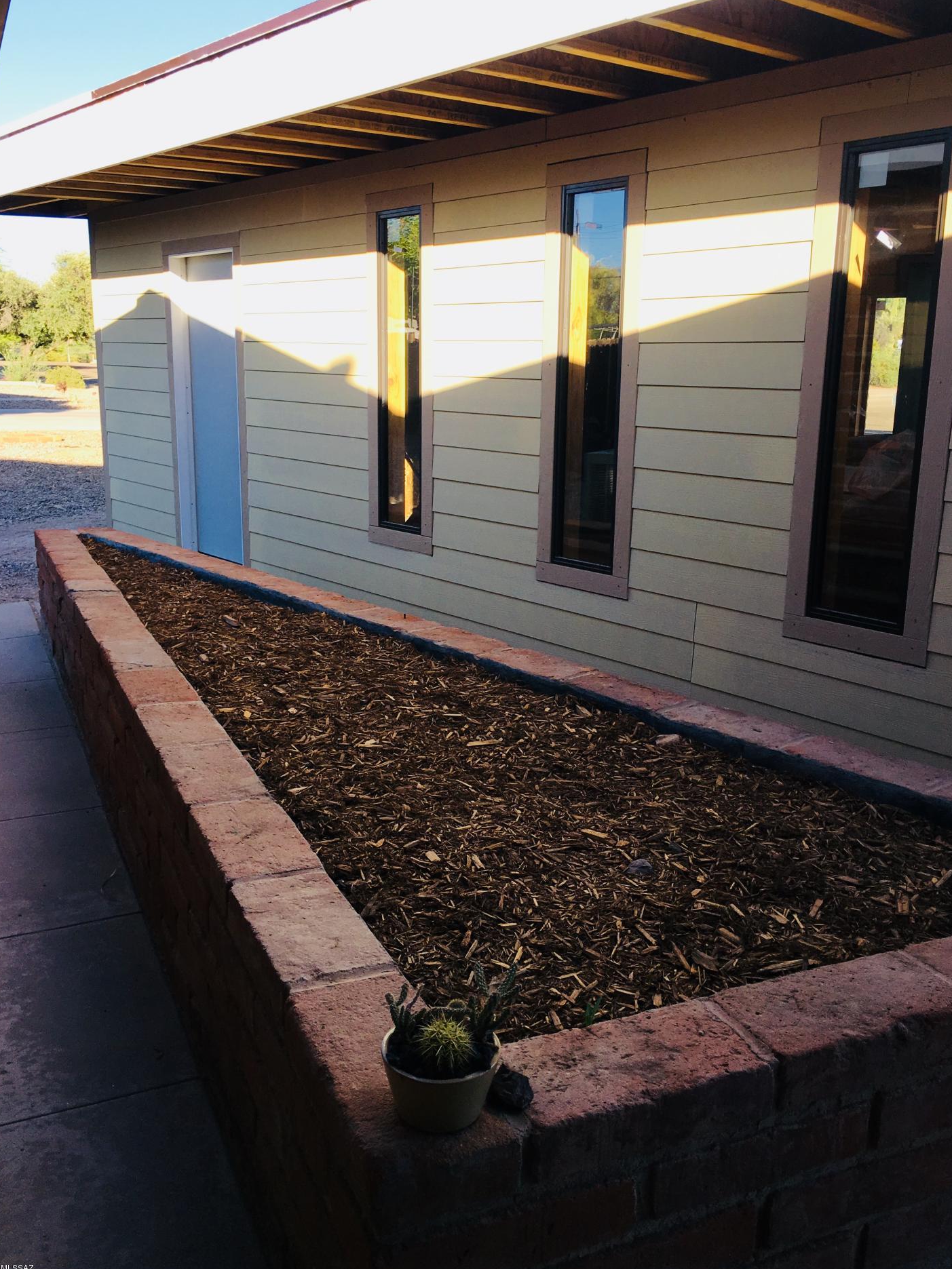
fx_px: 1137
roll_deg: -1.1
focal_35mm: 31
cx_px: 478
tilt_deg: -13.0
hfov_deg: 45.4
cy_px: 633
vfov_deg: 58.4
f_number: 2.2
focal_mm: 4.15
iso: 25
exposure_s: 1/416
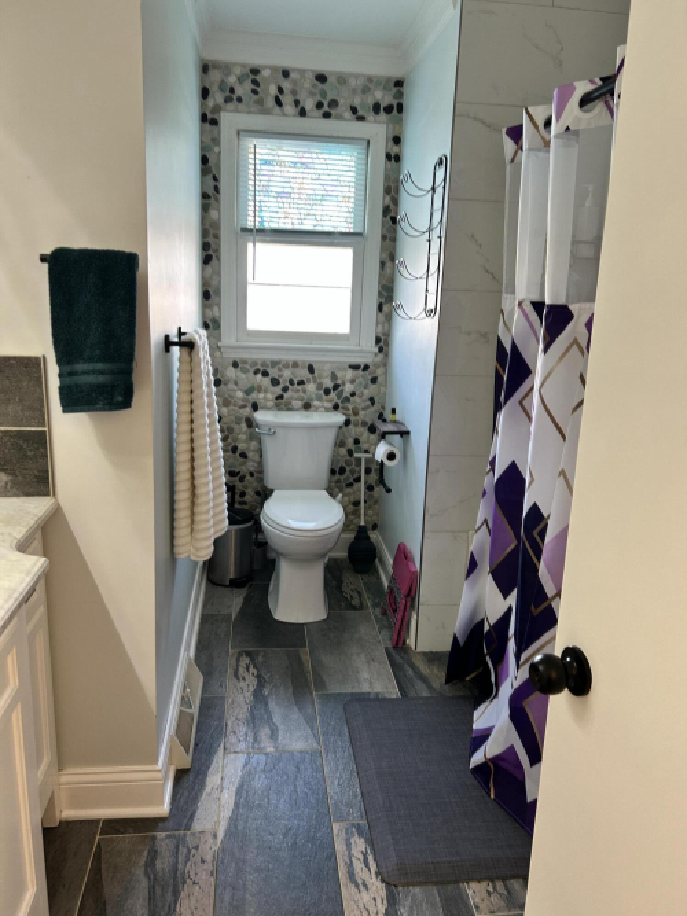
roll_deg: -2.7
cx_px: 344
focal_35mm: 26
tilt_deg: -10.1
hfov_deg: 53.0
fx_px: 688
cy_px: 458
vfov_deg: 67.3
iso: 100
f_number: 1.5
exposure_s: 1/60
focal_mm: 5.7
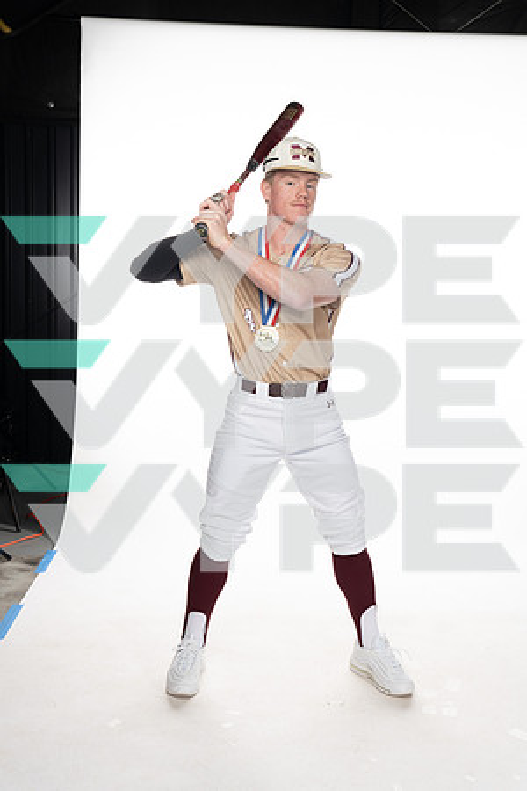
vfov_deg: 48.5
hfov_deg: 33.4
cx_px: 264
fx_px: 878
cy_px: 396
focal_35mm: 40
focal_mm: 40
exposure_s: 1/250
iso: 400
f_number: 6.3
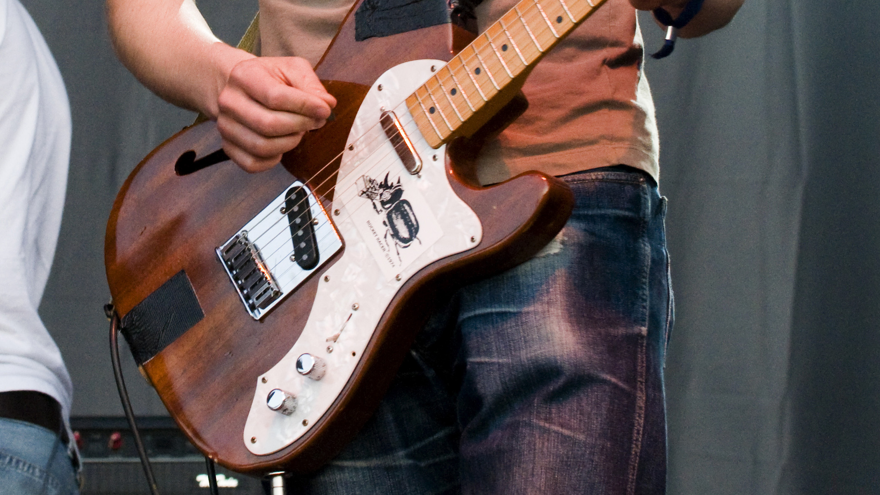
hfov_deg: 8.3
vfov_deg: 4.7
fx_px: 6044
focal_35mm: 259
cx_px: 291
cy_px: -61
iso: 1600
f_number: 7.1
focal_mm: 82
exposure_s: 1/160
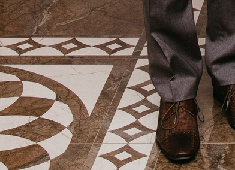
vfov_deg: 6.2
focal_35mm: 216
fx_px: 1449
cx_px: 395
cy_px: -321
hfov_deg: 8.9
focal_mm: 30
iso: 320
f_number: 4
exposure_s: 1/160
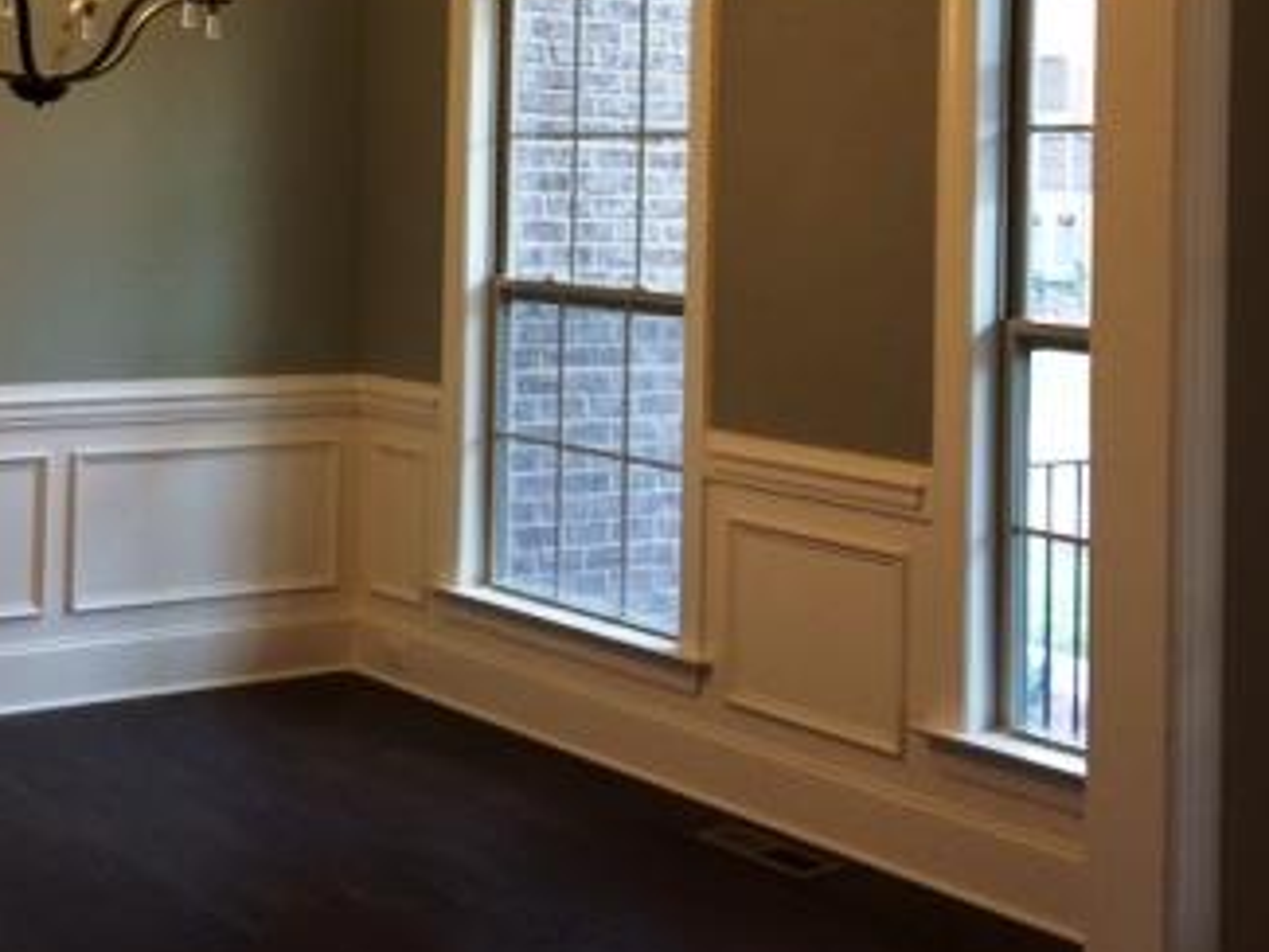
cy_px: 133
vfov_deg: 24.3
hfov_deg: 31.5
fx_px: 2164
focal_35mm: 59
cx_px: 184
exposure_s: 1/30
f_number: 2.2
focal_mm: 4.12
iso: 100
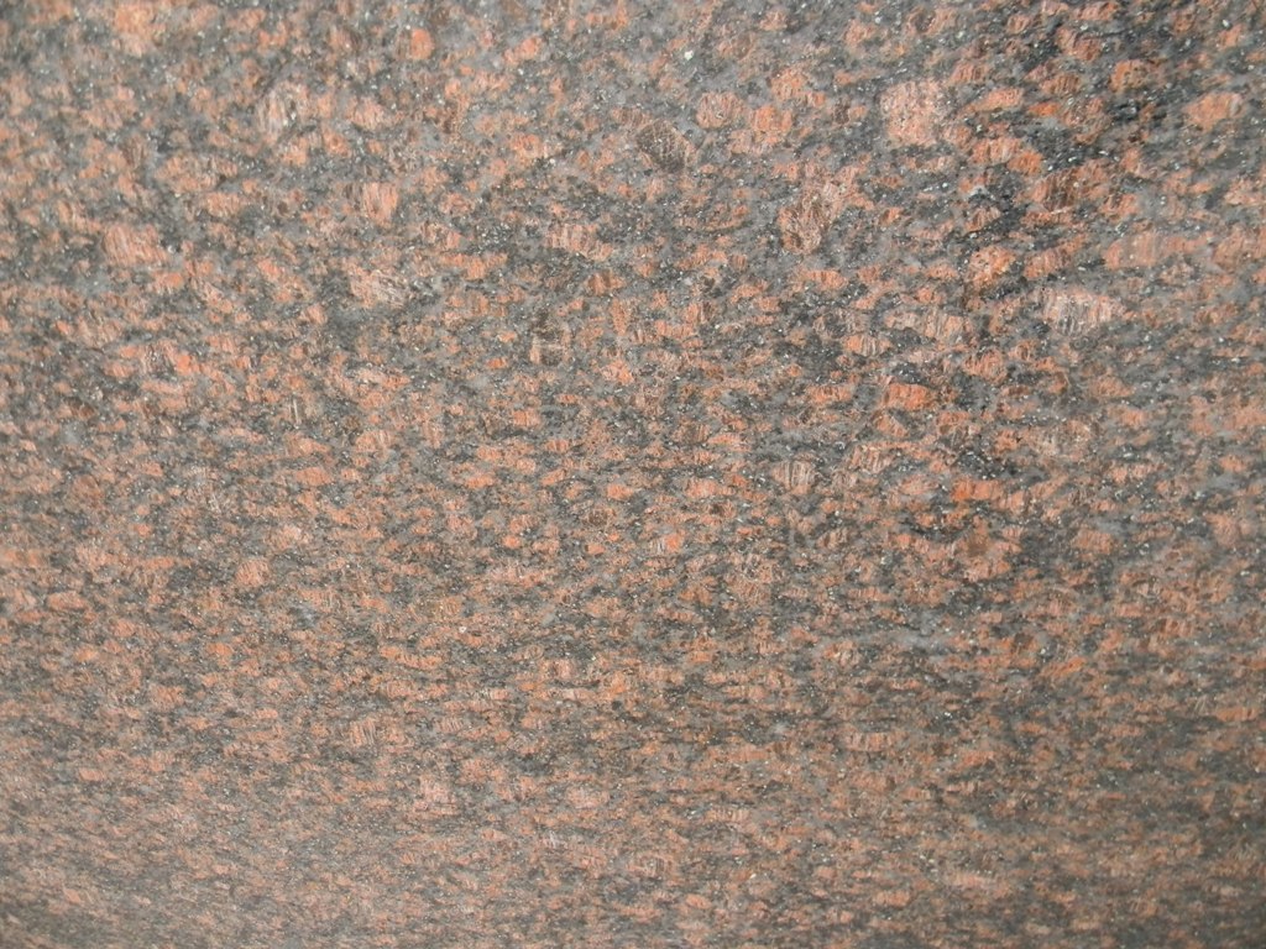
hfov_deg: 63.4
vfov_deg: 49.7
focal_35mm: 28
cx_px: 633
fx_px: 1024
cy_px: 474
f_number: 3.5
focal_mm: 5
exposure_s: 1/30
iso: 394
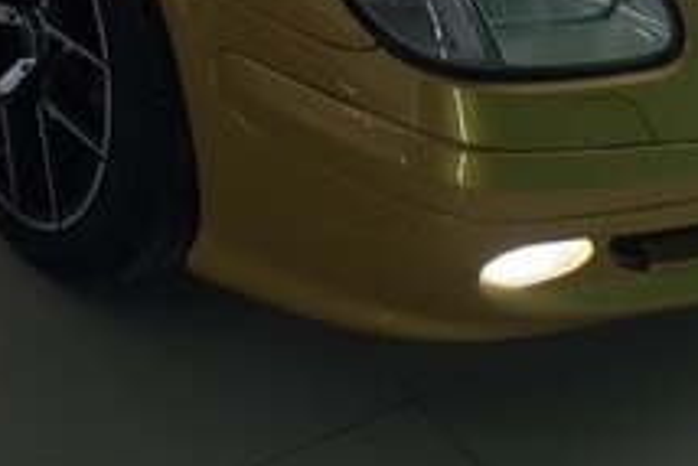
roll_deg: -6.0
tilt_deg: -22.7
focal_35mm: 93
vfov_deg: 13.6
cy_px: -282
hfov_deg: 21.8
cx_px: 251
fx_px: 1804
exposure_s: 1/100
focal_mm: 4.15
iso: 40
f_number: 2.2
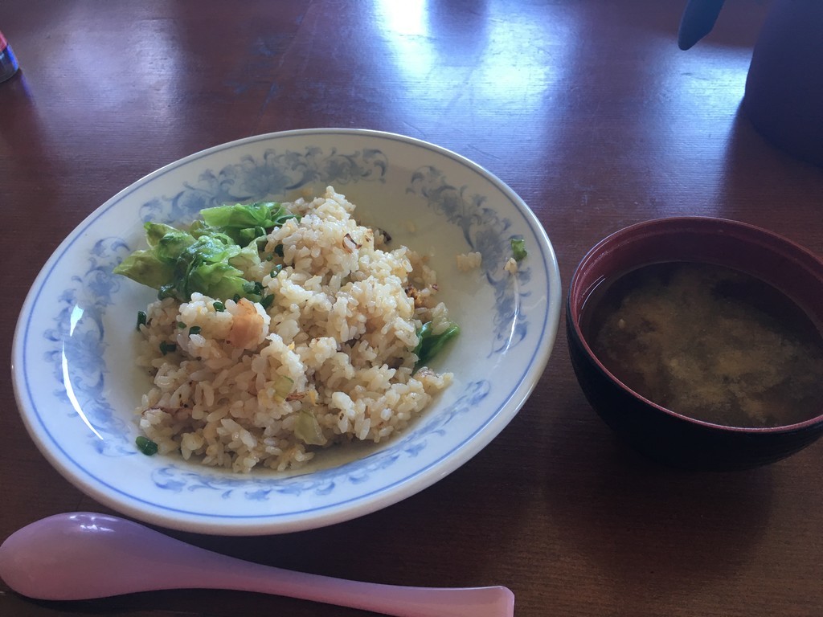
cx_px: 412
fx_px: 689
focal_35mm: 29
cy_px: 308
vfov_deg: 48.2
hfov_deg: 61.7
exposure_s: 1/15
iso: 32
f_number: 2.2
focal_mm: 4.15
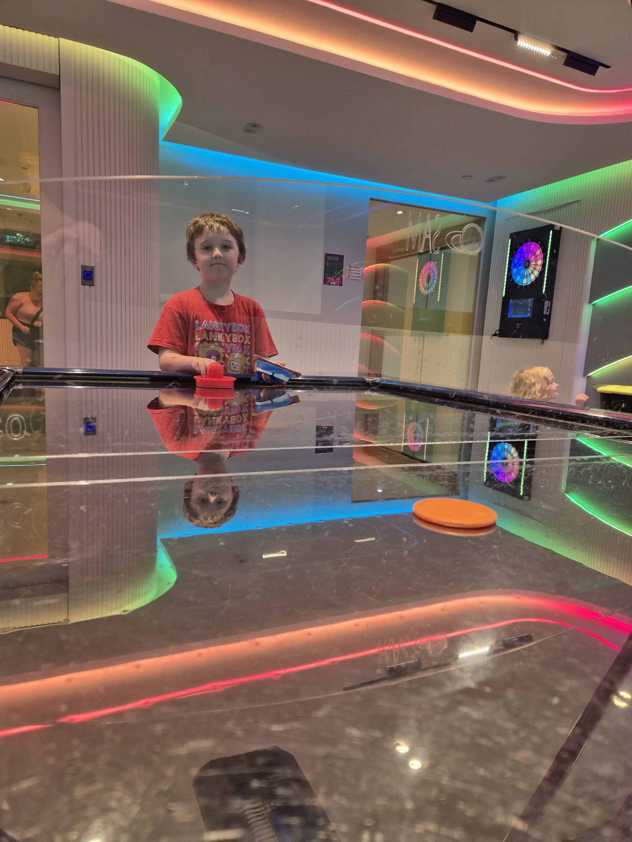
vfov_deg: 73.9
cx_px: 316
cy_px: 421
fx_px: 560
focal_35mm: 23
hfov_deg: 58.9
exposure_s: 1/180
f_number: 1.8
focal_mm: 5.4
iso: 200
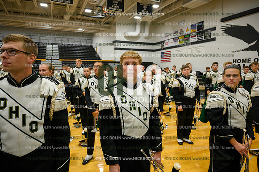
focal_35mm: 24
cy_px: 86
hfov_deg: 73.8
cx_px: 130
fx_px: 173
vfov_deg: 53.1
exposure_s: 1/250
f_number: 4
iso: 1250
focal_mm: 24
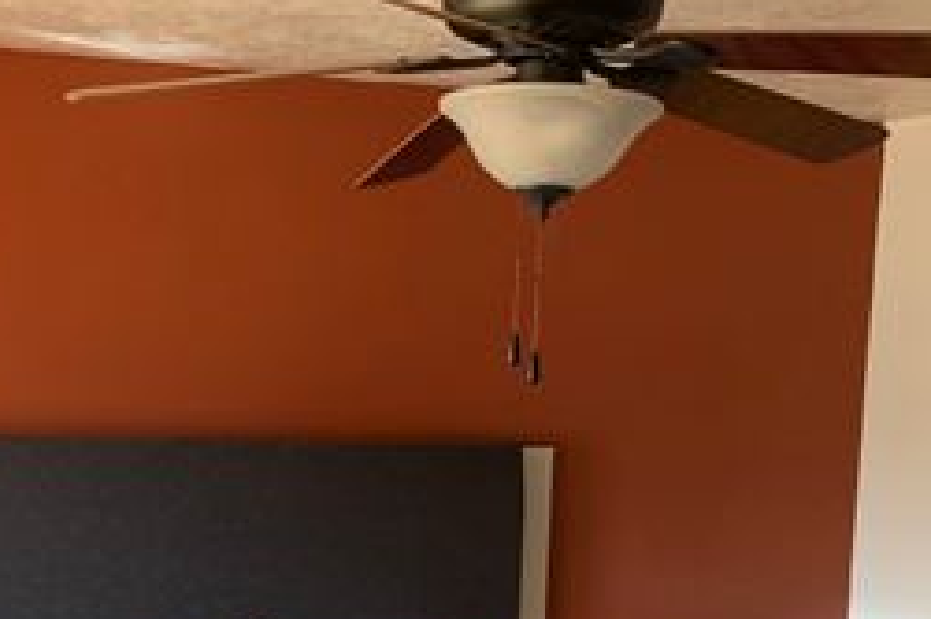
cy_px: 667
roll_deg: -1.6
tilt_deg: -8.2
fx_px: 1783
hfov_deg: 28.9
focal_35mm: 69
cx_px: 249
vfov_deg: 19.0
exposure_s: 1/62
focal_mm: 4.25
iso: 100
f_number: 1.8
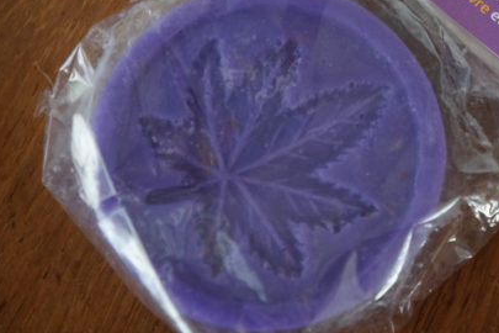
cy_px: 27
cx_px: 349
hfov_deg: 22.3
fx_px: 1261
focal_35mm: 91
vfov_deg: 14.8
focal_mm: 32
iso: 1000
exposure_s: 1/160
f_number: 4.5
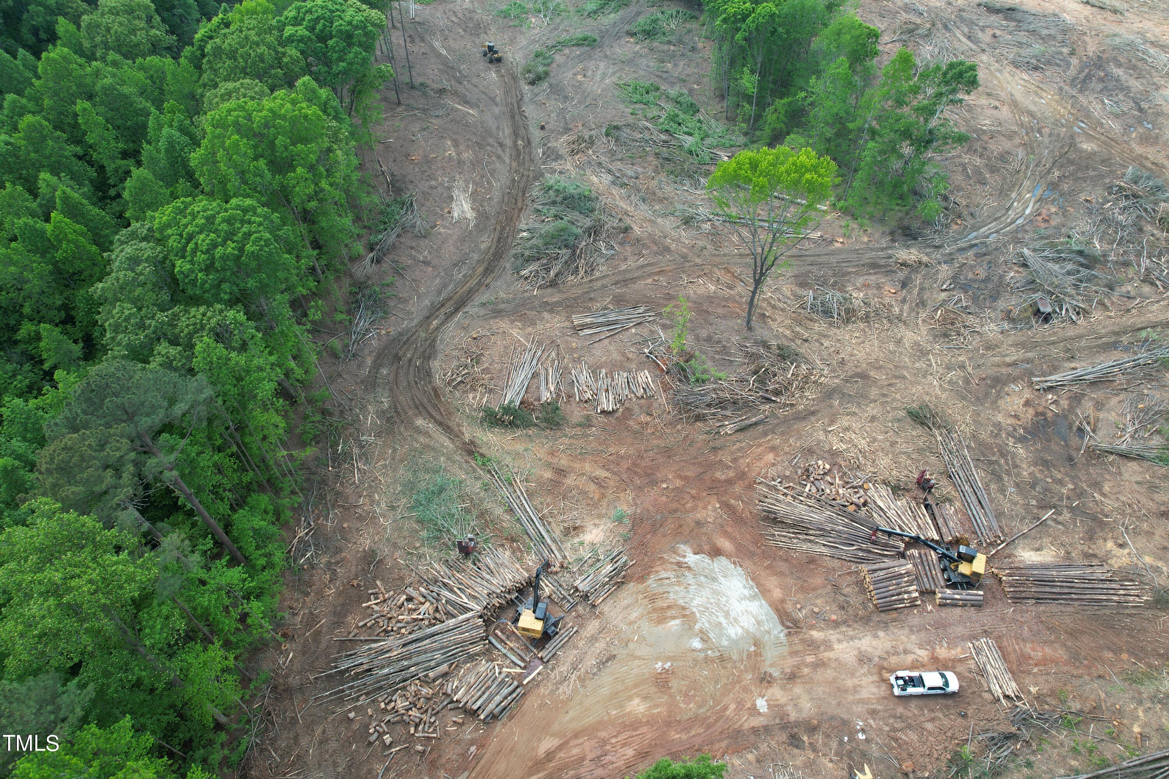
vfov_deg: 57.2
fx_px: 714
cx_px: 584
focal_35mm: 22
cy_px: 390
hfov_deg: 78.6
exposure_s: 1/400
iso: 100
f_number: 2.8
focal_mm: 8.38
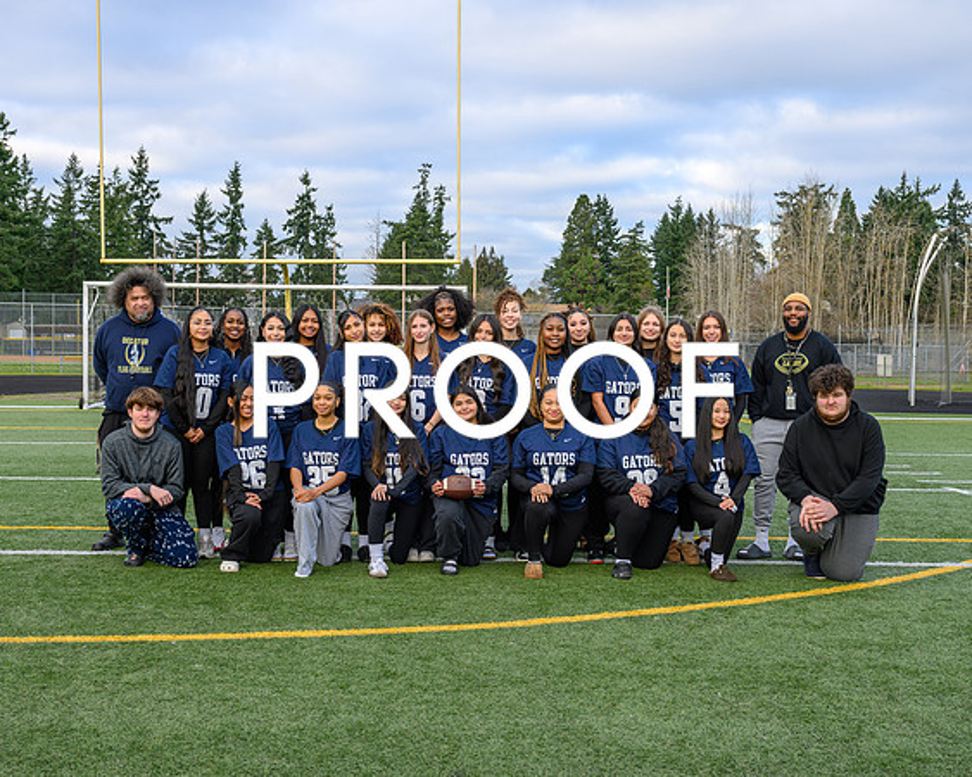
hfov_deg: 41.5
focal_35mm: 45
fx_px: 1283
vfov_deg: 33.7
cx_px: 437
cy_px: 415
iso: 100
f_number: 5
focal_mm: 35
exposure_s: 1/160
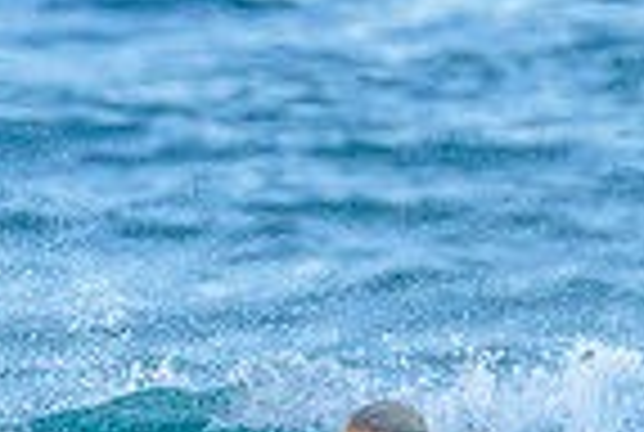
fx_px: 69159
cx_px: 290
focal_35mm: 3858
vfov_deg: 0.4
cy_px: 699
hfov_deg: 0.5
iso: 1400
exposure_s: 1/1600
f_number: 6.3
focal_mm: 800
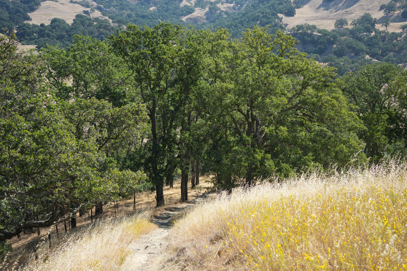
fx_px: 610
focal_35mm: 54
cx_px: 204
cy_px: 136
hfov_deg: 36.9
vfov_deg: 25.1
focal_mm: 54
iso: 500
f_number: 4.5
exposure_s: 1/1250
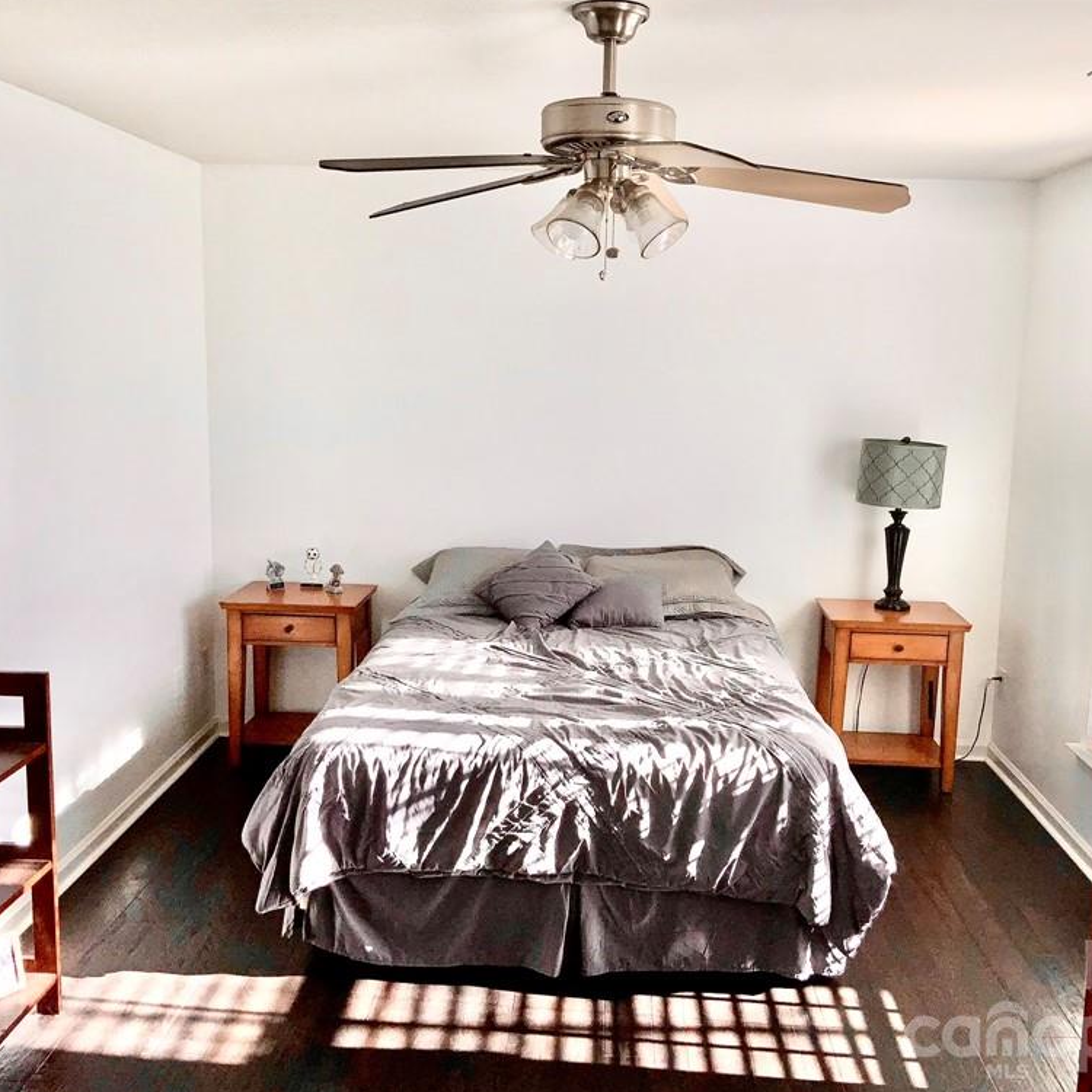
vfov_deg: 47.2
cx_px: 591
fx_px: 1249
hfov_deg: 47.2
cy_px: 549
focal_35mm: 35
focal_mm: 3
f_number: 1.8
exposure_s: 1/524
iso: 16
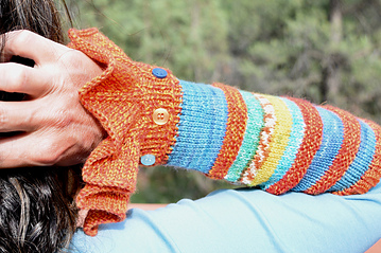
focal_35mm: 67
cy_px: 124
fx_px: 708
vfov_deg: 20.3
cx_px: 110
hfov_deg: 29.8
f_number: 5
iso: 100
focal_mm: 25
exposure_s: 1/125
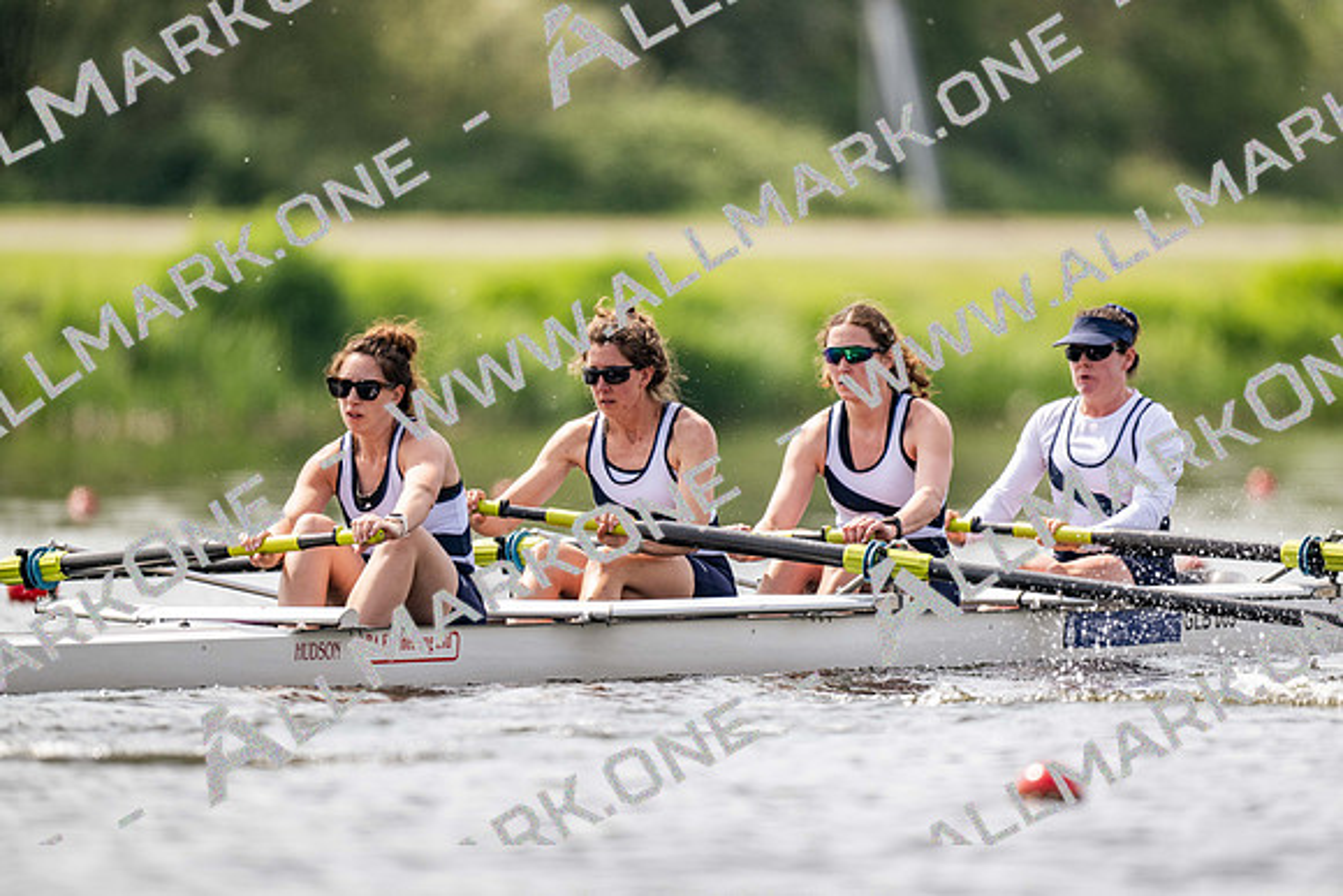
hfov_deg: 3.4
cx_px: 672
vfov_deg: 2.3
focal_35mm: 600
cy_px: 448
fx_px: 22388
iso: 450
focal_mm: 600
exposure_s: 1/2500
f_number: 4
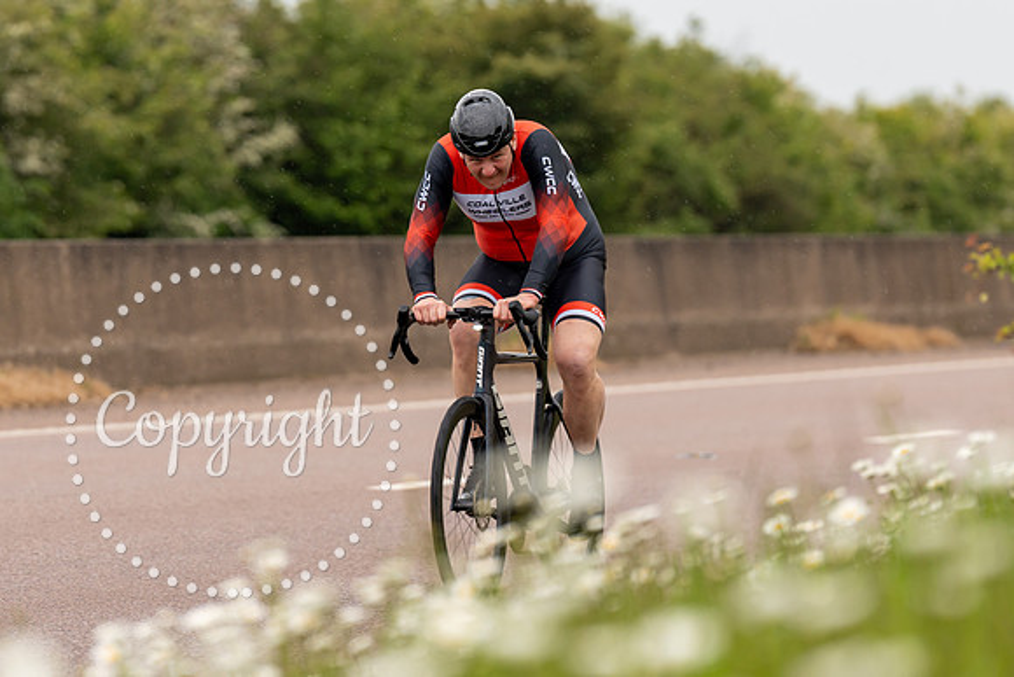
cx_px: 465
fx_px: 8448
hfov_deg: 6.9
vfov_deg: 4.6
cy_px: 236
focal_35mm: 300
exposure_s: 1/1000
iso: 320
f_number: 3.5
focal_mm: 200
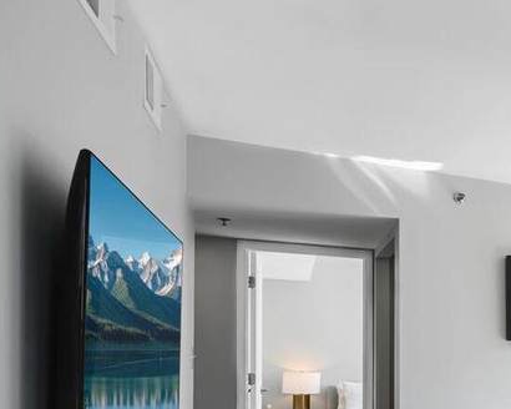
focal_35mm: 41
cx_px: 763
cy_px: 342
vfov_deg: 35.0
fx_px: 620
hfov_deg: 28.8
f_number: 9
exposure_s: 1/30
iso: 200
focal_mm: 14
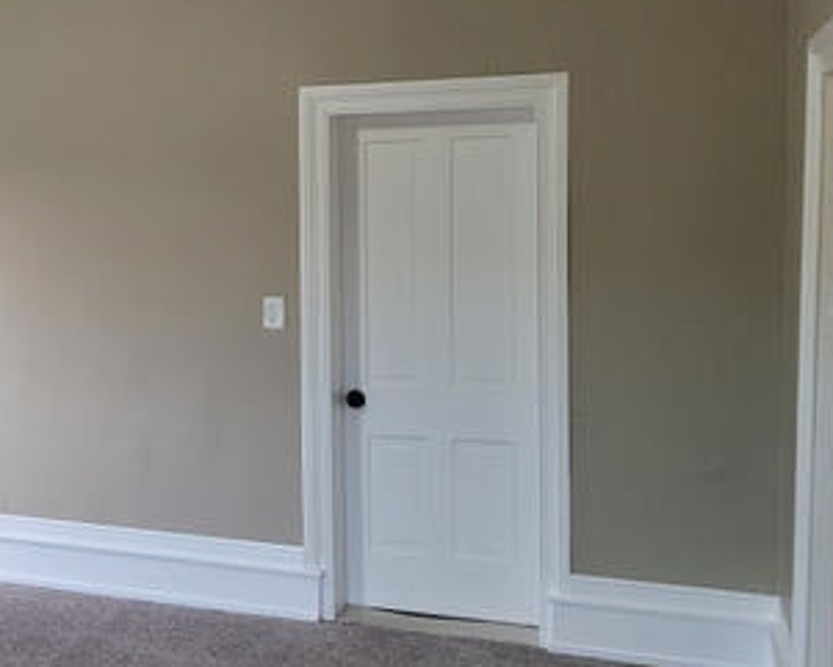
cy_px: 293
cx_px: 39
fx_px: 1332
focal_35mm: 54
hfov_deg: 32.5
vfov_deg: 28.1
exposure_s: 1/119
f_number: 1.8
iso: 320
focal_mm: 5.4
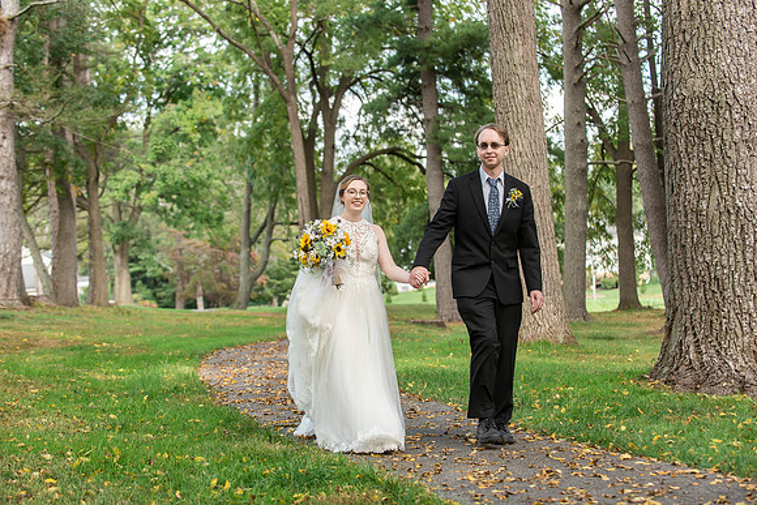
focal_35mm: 70
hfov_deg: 28.8
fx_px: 1472
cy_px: 252
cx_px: 378
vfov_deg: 19.5
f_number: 4
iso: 400
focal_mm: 70
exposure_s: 1/500
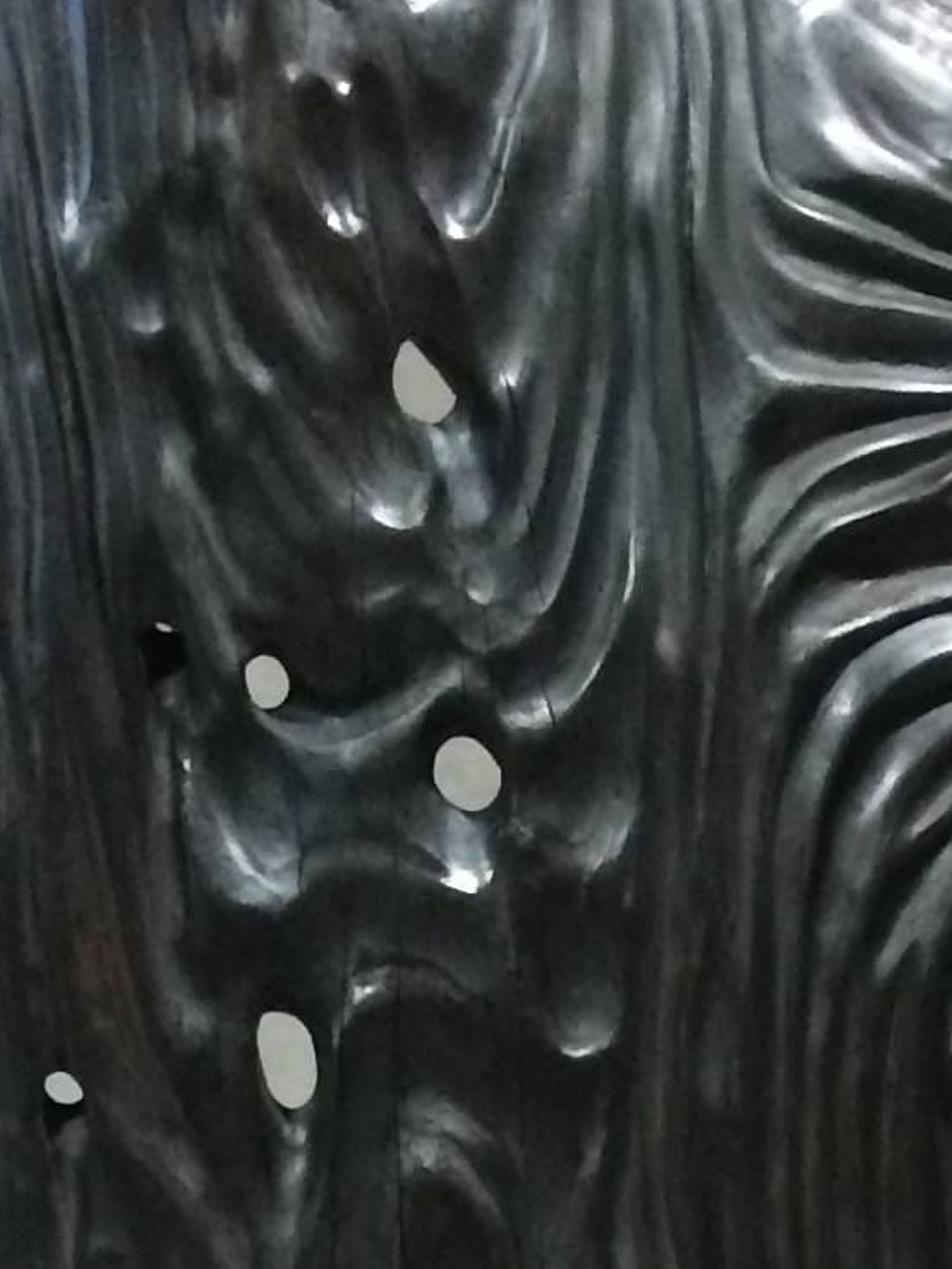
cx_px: 702
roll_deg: +2.5
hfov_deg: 11.6
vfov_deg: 14.0
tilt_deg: -13.0
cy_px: 2114
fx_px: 4694
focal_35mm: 128
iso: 320
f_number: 2.2
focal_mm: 4.15
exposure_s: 1/30
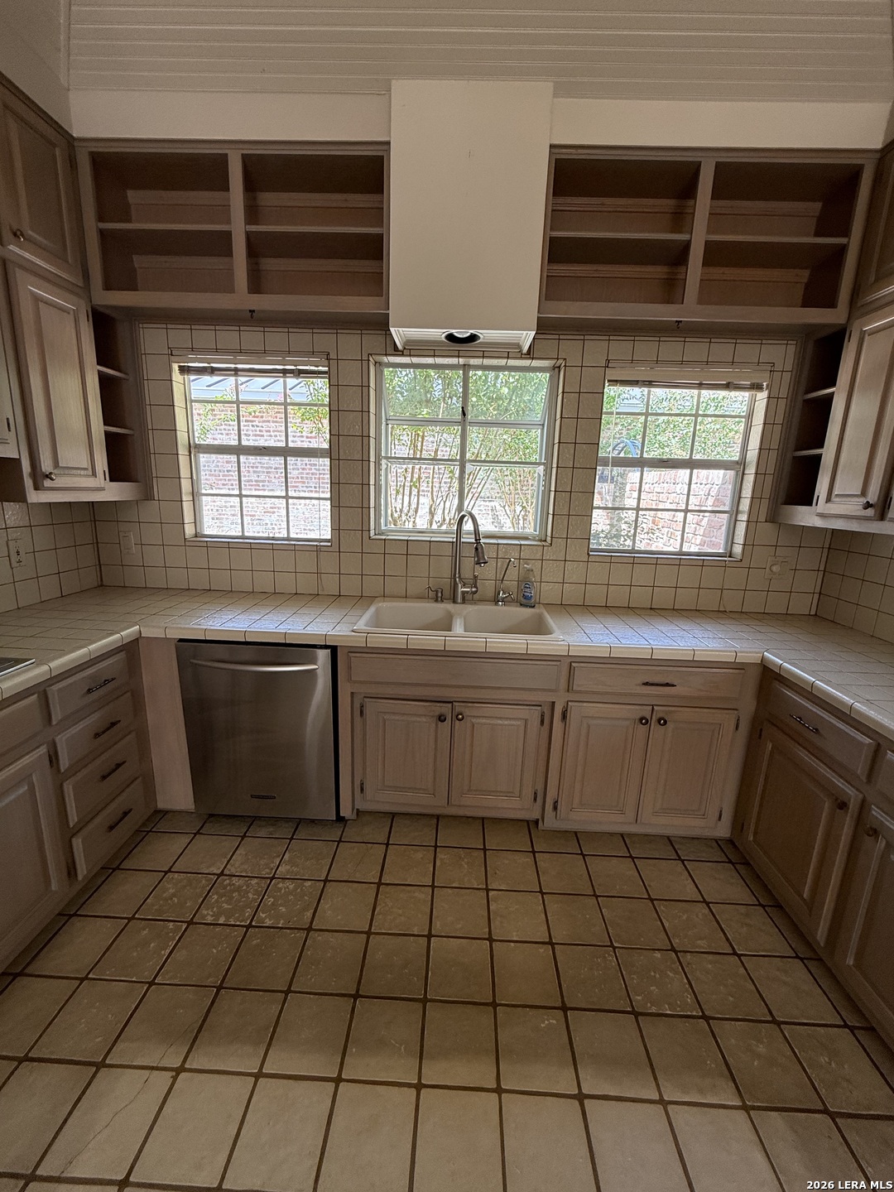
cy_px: 596
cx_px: 447
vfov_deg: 102.1
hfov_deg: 85.7
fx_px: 482
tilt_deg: -11.2
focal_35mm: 14
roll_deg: -2.1
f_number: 2.2
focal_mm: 2.22
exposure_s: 1/99
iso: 100
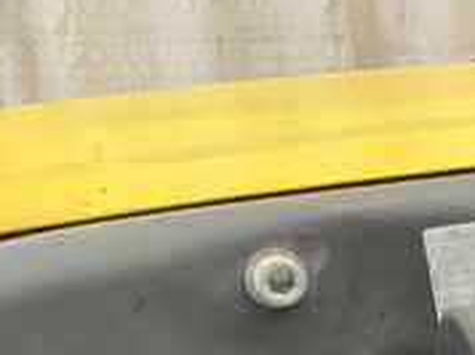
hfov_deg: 17.4
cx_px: 779
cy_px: 528
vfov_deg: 14.1
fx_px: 1343
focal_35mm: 98
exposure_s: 1/60
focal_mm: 3
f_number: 1.8
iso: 250
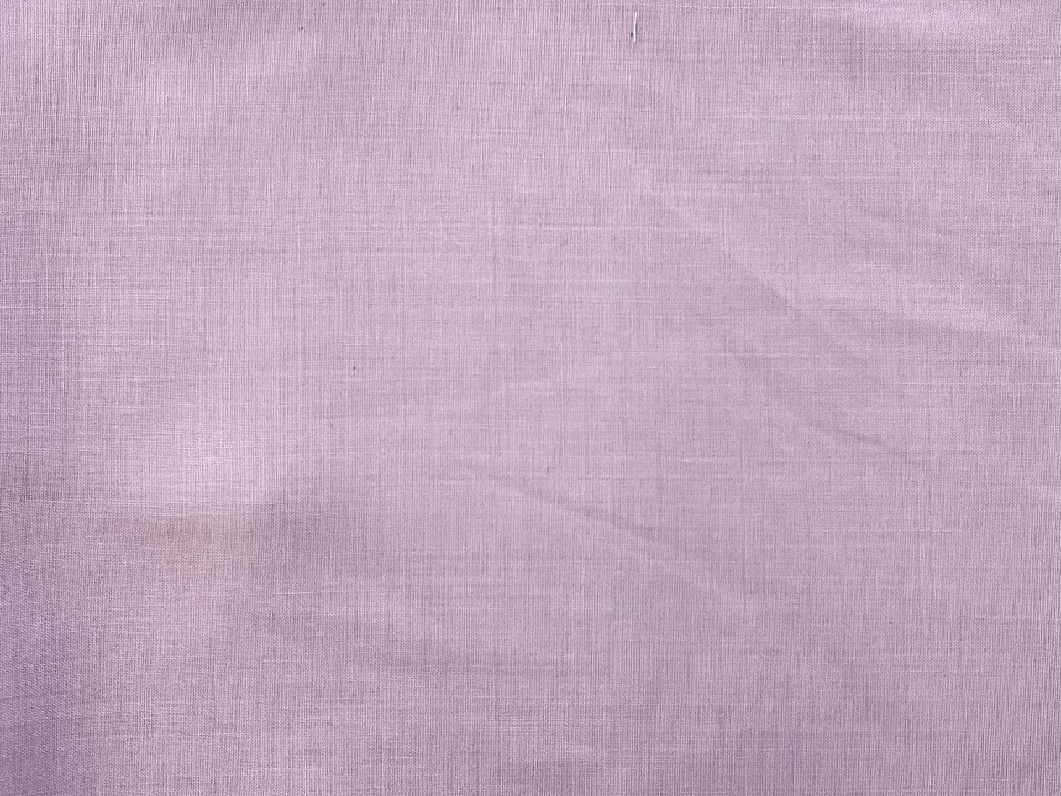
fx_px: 766
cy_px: 398
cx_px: 530
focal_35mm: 25
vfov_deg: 54.9
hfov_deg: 69.4
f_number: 1.6
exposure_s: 1/120
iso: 80
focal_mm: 5.1
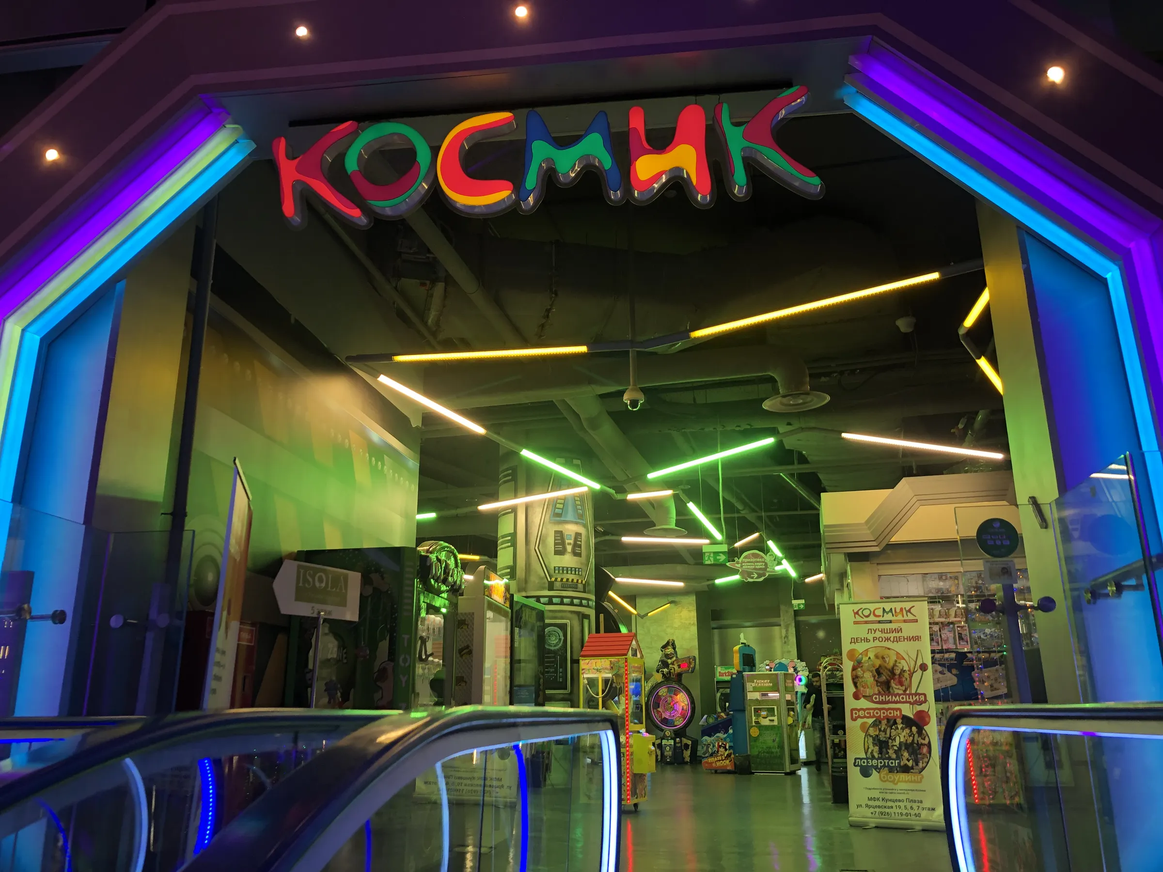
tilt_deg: +15.8
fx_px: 941
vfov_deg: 49.7
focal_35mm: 28
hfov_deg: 63.4
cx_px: 582
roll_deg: +1.0
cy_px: 436
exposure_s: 1/111
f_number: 1.8
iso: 160
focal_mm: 4
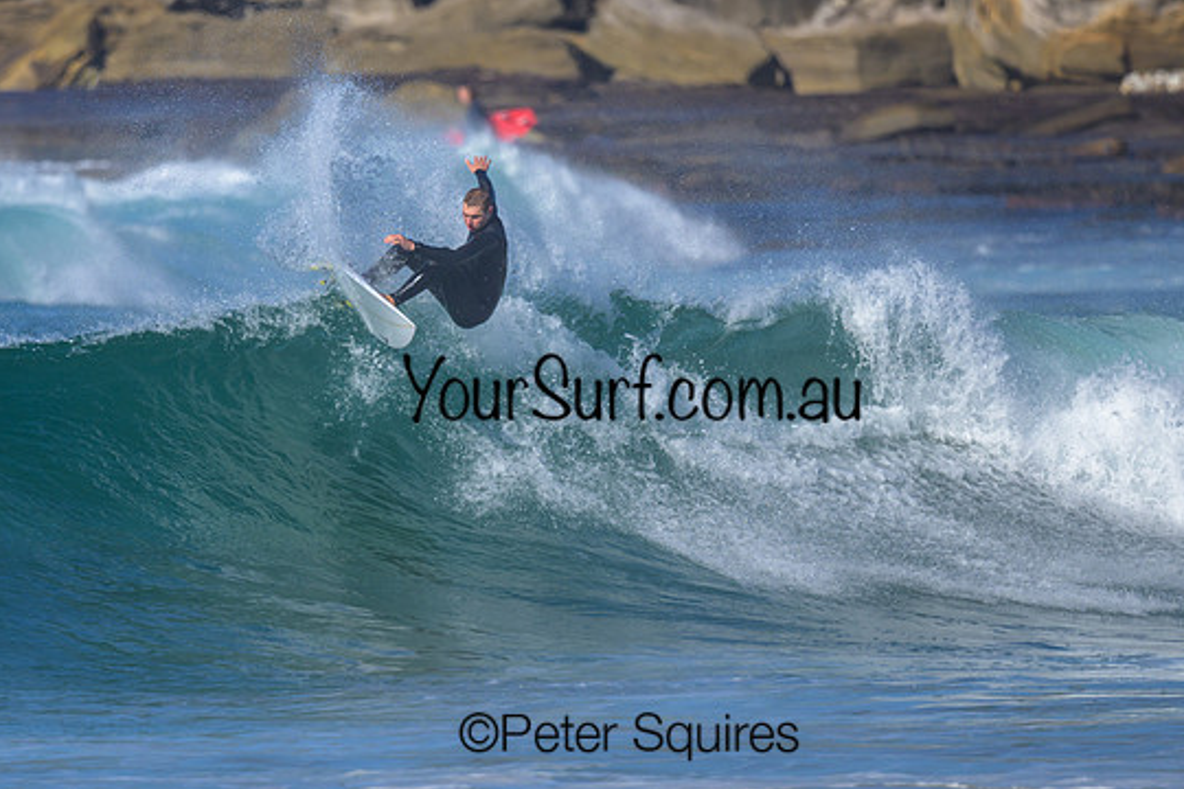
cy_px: 402
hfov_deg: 1.7
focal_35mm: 1182
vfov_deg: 1.2
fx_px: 38872
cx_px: 391
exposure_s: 1/2000
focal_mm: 800
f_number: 6.3
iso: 250
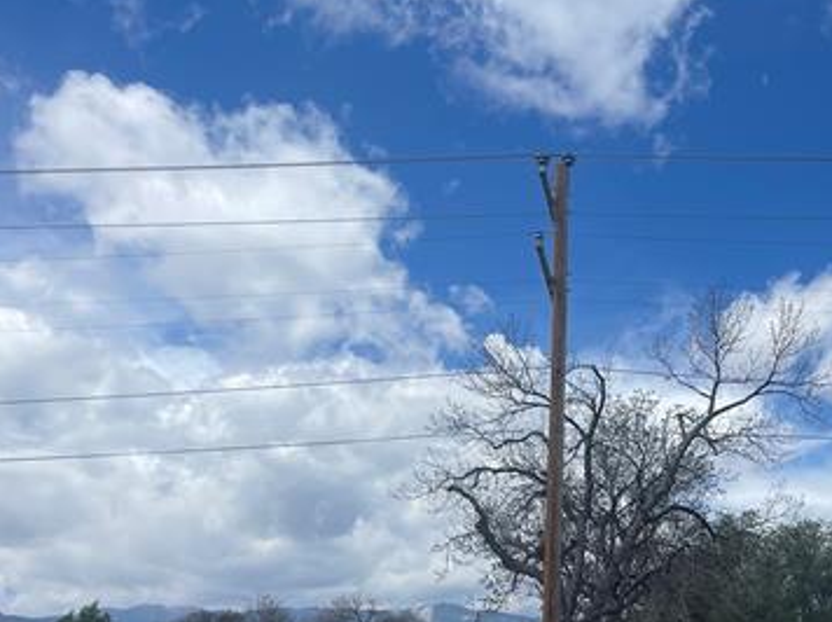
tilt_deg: +14.9
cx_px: 671
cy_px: 424
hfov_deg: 40.3
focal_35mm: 45
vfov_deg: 31.8
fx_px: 1080
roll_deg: +0.5
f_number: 1.6
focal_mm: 5.1
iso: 32
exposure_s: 1/4902
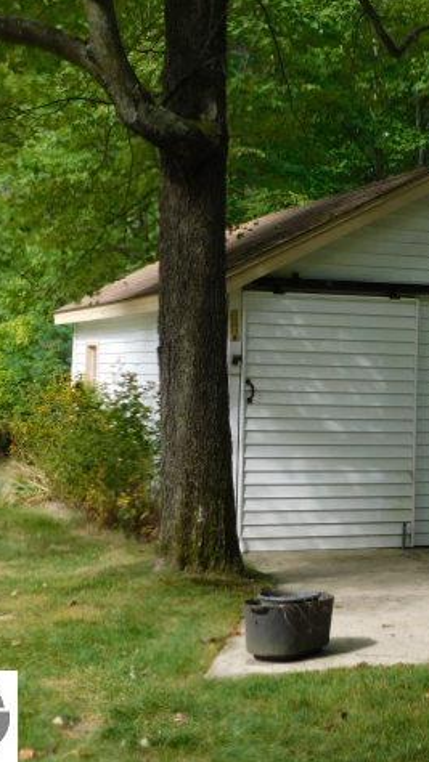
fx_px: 1335
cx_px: 427
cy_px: 380
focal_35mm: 66
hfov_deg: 17.8
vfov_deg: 31.9
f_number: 3.7
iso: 125
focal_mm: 8
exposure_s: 1/320
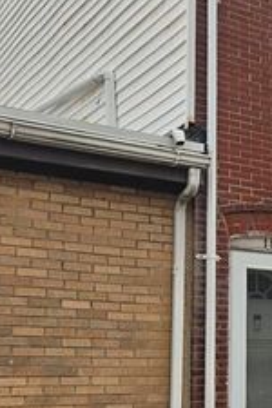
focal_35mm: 71
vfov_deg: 28.3
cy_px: 266
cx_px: 379
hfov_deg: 17.6
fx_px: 805
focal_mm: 5.4
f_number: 1.8
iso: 25
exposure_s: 1/1962
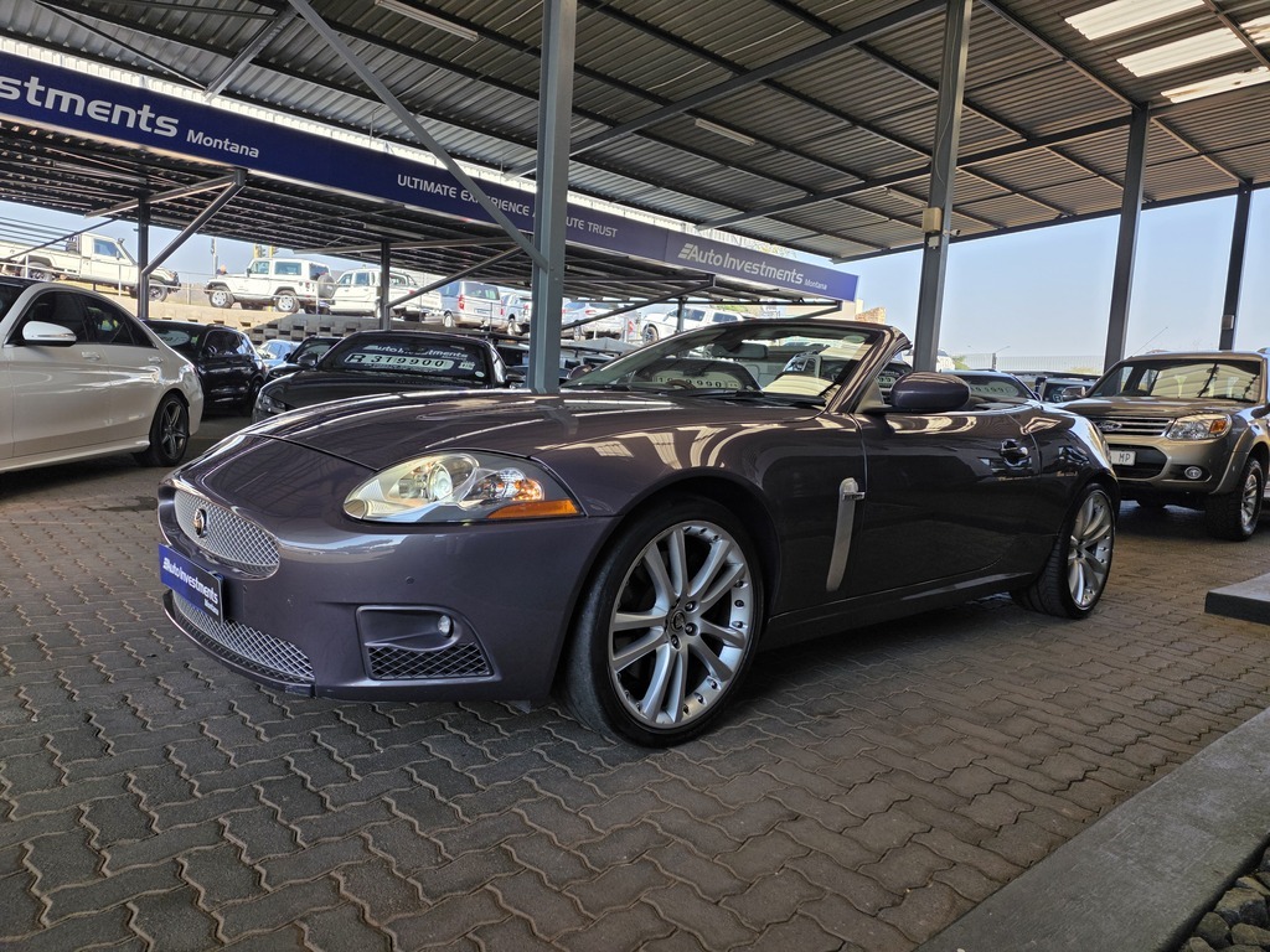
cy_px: 476
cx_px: 635
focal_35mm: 23
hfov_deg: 73.9
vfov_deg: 58.9
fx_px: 844
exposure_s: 1/359
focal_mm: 6.25
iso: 25
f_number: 1.7
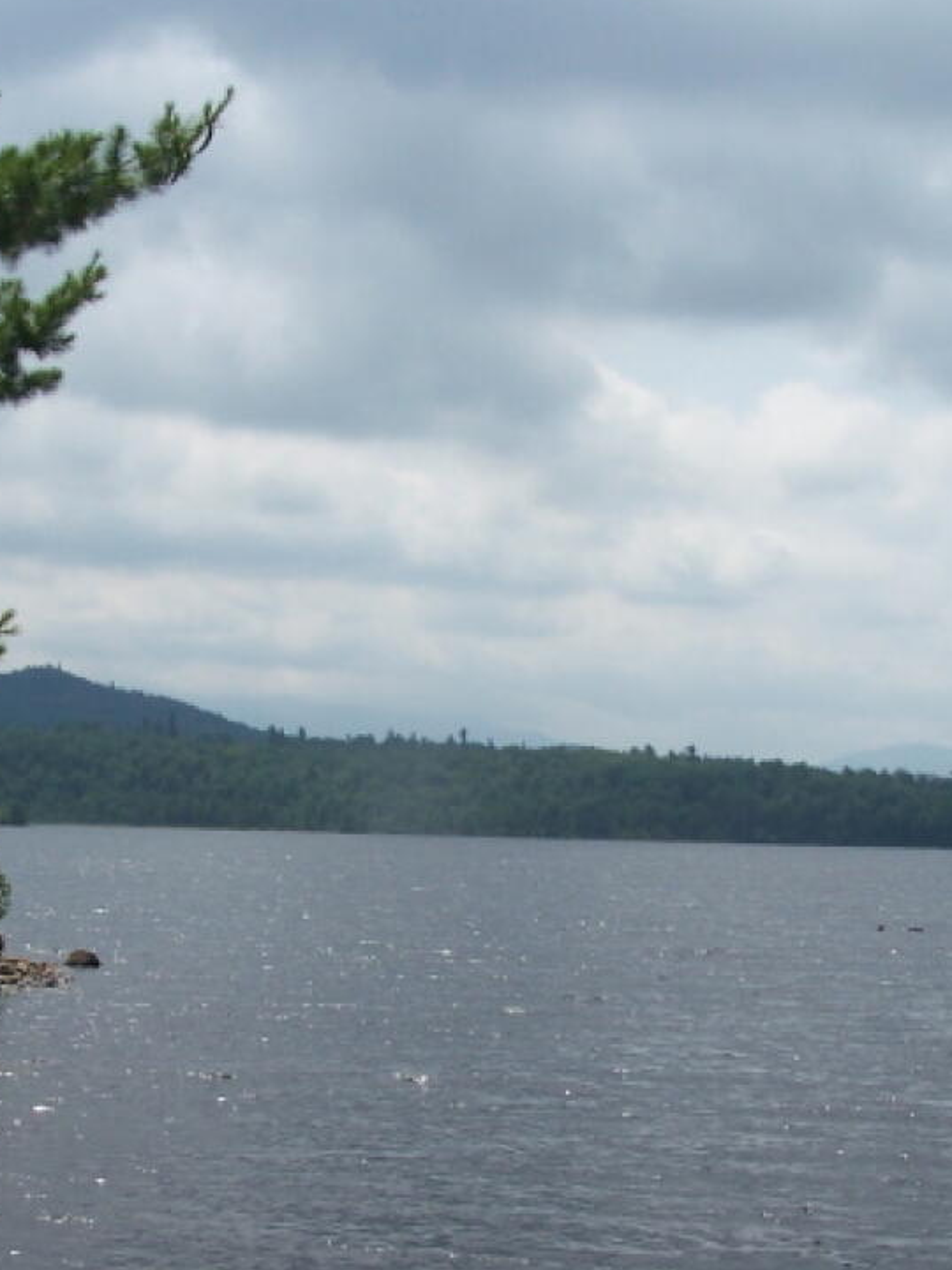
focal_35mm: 72
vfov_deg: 26.9
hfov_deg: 20.4
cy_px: 825
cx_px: 425
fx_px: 2640
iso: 80
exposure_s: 1/800
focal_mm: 6.3
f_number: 5.6
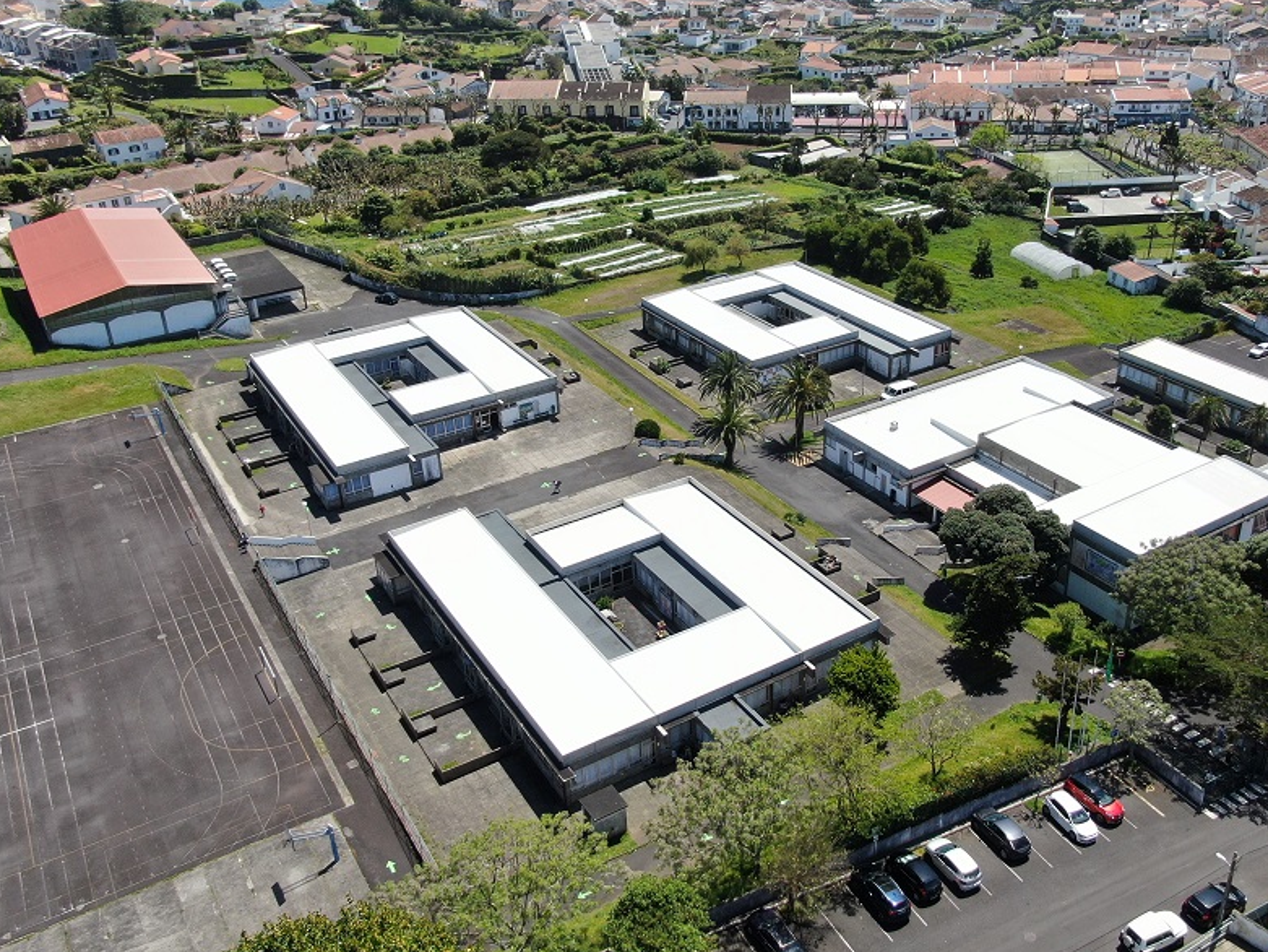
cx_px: 701
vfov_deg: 44.1
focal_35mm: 32
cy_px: 426
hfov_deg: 56.7
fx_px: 1172
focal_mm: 4.48
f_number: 2.8
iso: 100
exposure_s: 1/1000
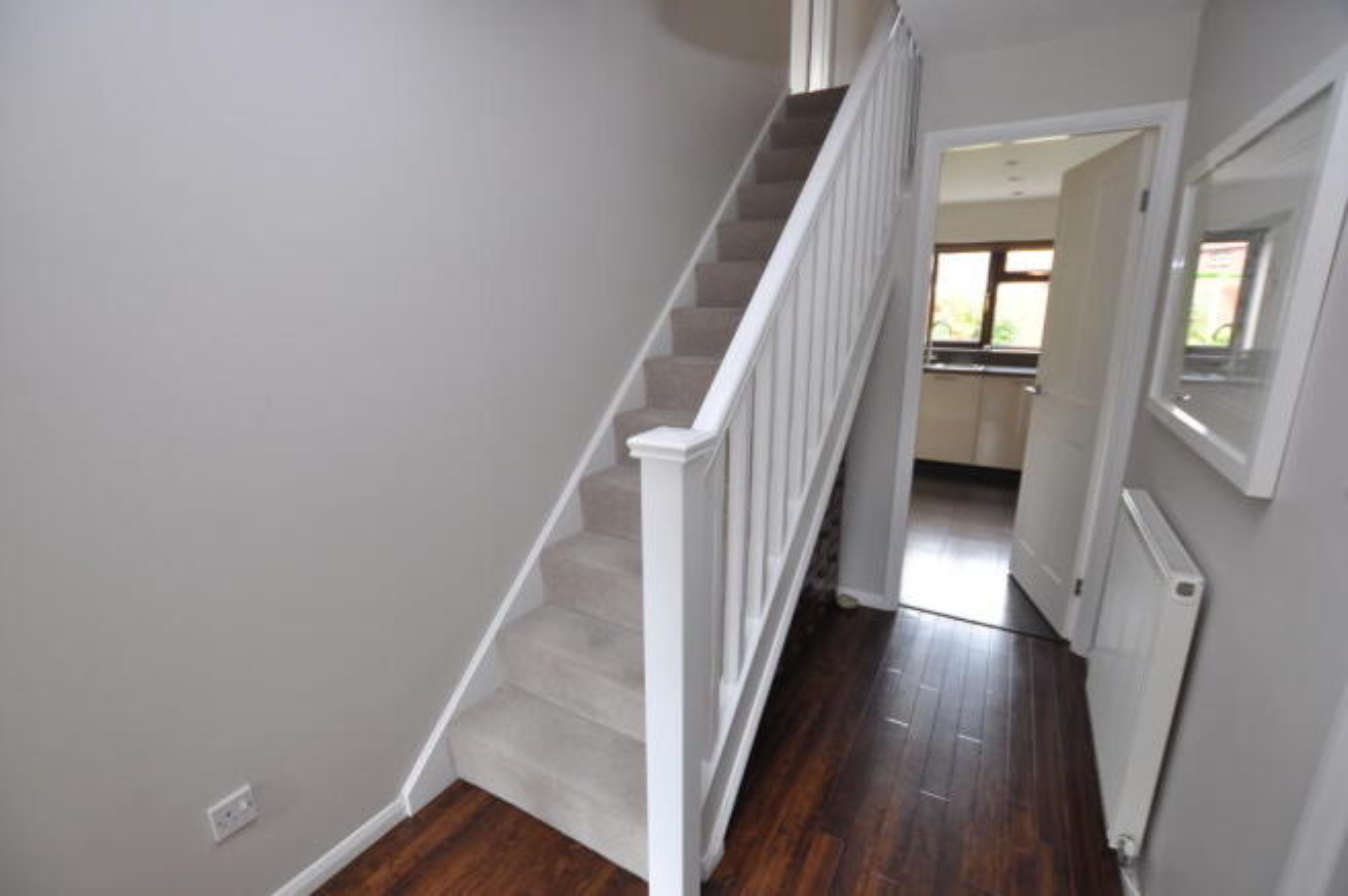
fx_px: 561
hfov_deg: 100.4
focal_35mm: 15
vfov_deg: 77.2
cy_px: 448
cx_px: 674
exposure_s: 1/80
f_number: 4.5
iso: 400
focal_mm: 10
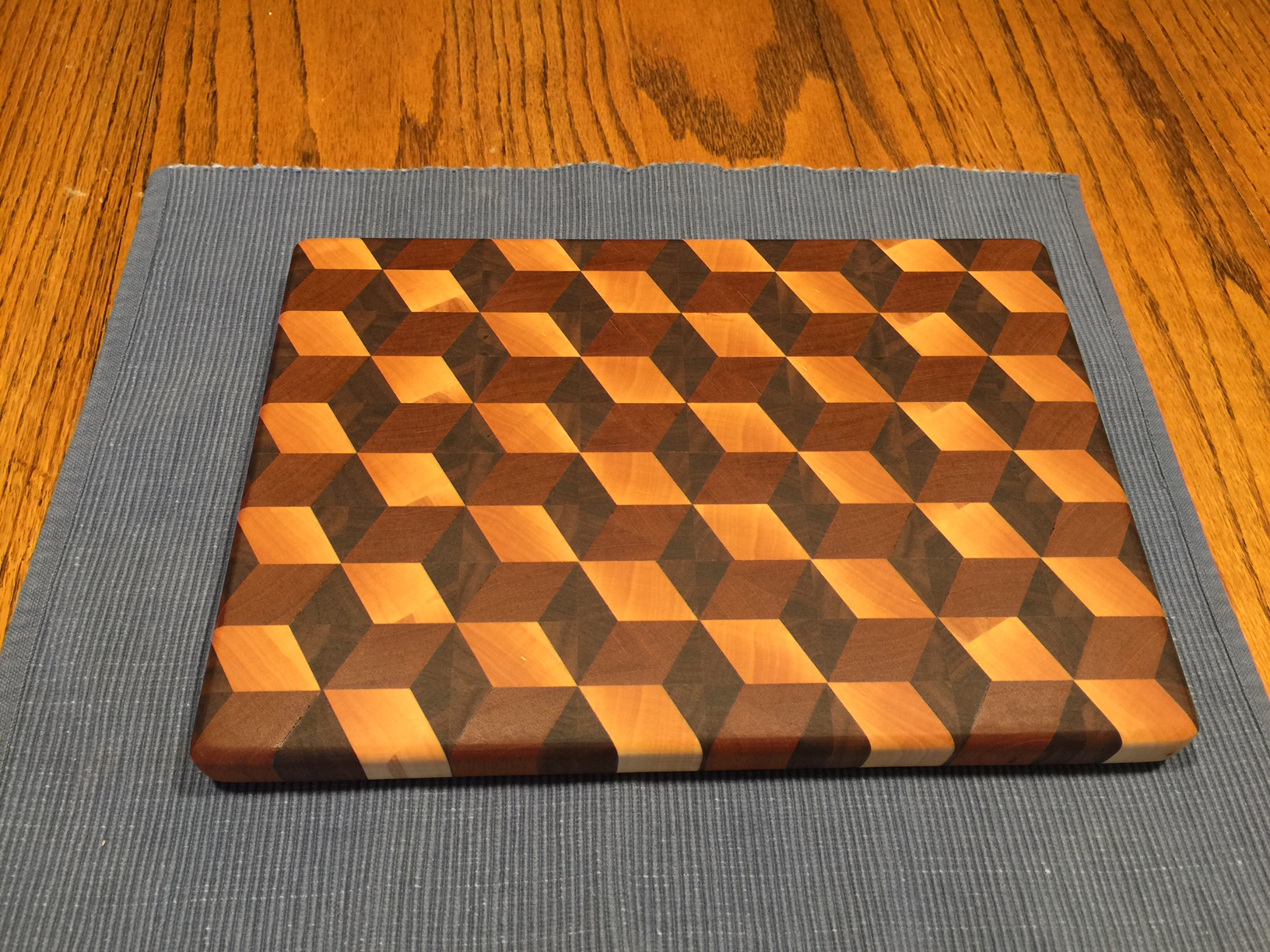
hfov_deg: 61.7
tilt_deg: -55.8
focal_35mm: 29
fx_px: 1064
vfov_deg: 48.2
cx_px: 635
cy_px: 476
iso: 40
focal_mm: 4.15
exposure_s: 1/15
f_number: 2.2
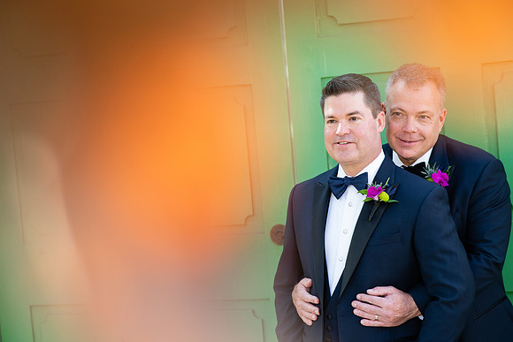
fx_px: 1211
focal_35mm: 85
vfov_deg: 16.1
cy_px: 171
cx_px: 256
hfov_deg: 23.9
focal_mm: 85
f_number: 2.8
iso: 800
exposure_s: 1/200
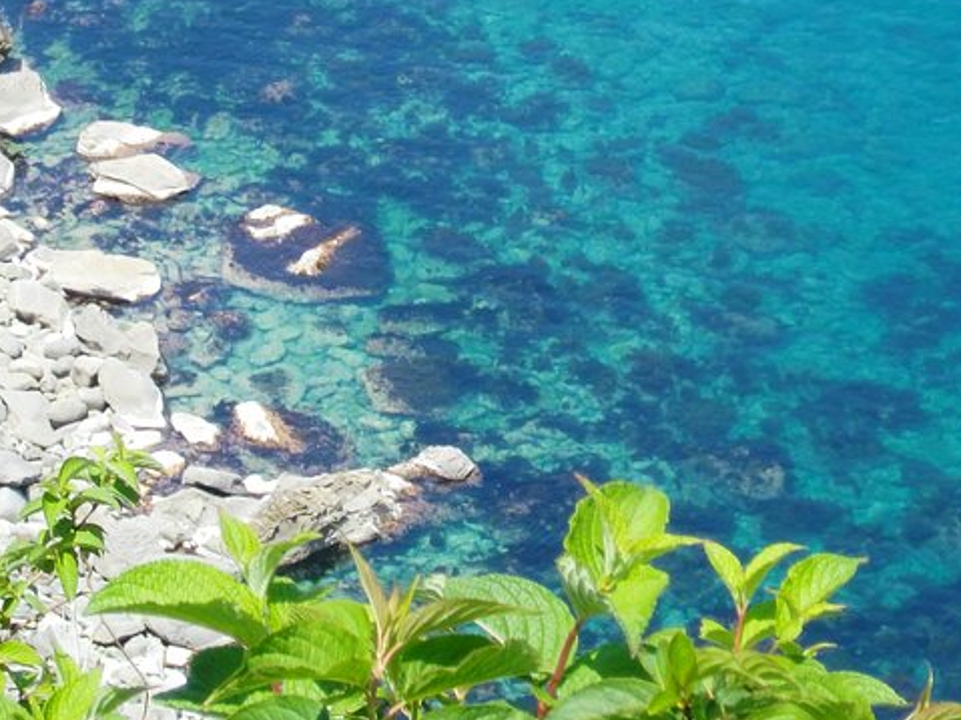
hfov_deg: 9.9
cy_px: -6
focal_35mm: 199
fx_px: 5523
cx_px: 538
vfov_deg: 7.4
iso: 64
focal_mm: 16.5
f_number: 5.2
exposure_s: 1/160
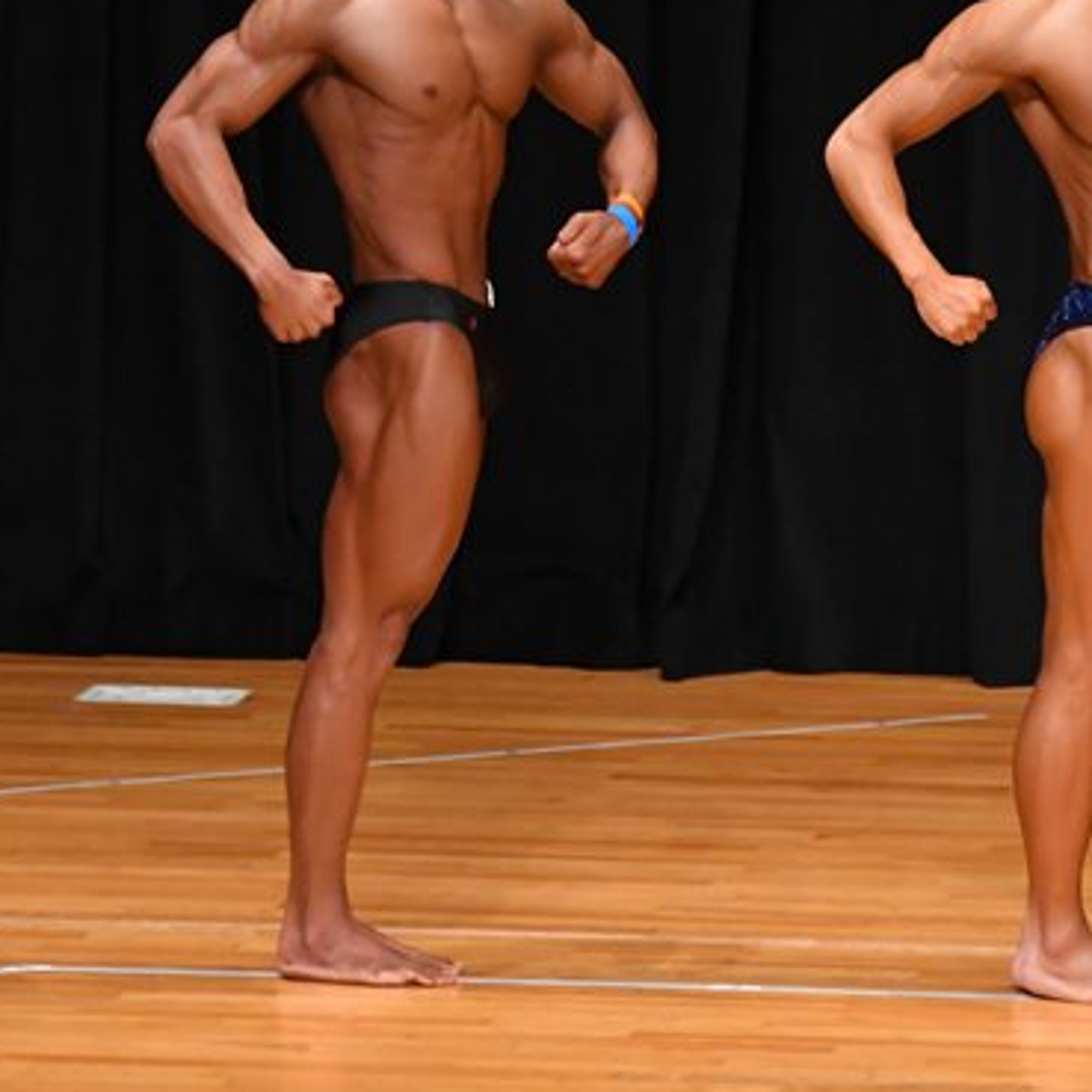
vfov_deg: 3.6
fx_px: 17203
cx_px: 818
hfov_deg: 3.6
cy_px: 346
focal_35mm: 482
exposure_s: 1/400
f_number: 5.6
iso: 4000
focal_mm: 180
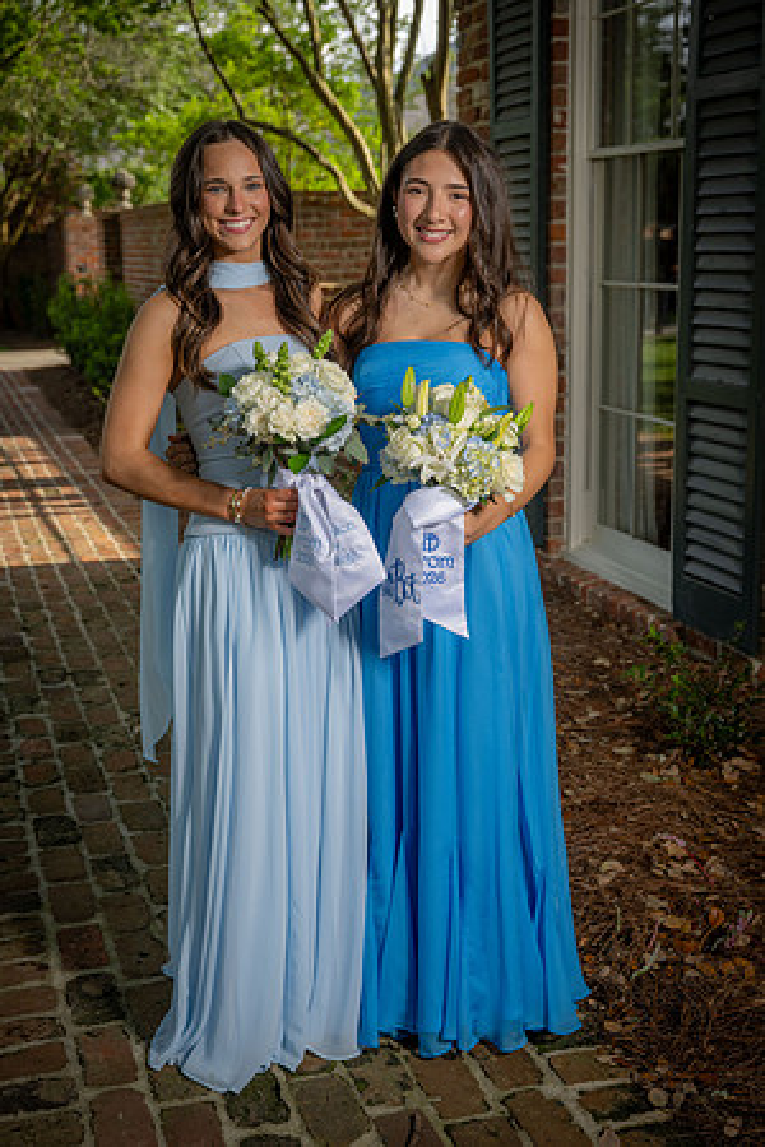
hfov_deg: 29.9
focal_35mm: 45
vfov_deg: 43.6
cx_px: 382
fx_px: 1434
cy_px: 574
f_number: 5
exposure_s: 1/160
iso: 100
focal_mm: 45
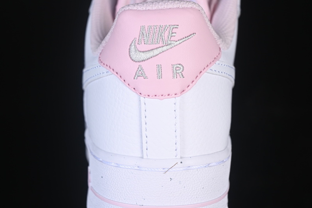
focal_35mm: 75
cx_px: 156
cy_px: 104
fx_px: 650
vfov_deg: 18.2
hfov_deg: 27.0
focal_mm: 50
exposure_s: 1/80
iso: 160
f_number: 7.1
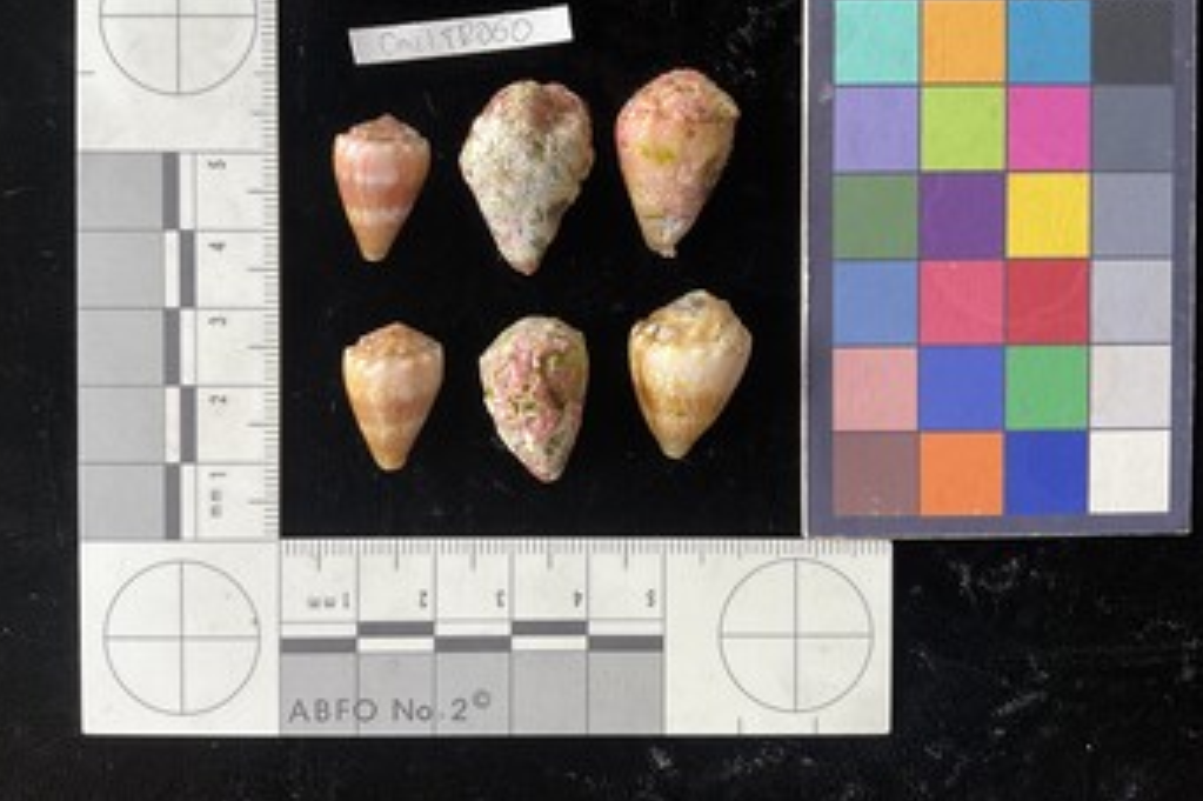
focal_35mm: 31
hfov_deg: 60.3
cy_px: 344
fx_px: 1035
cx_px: 589
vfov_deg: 42.2
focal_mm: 3
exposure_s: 1/120
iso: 32
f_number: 1.8
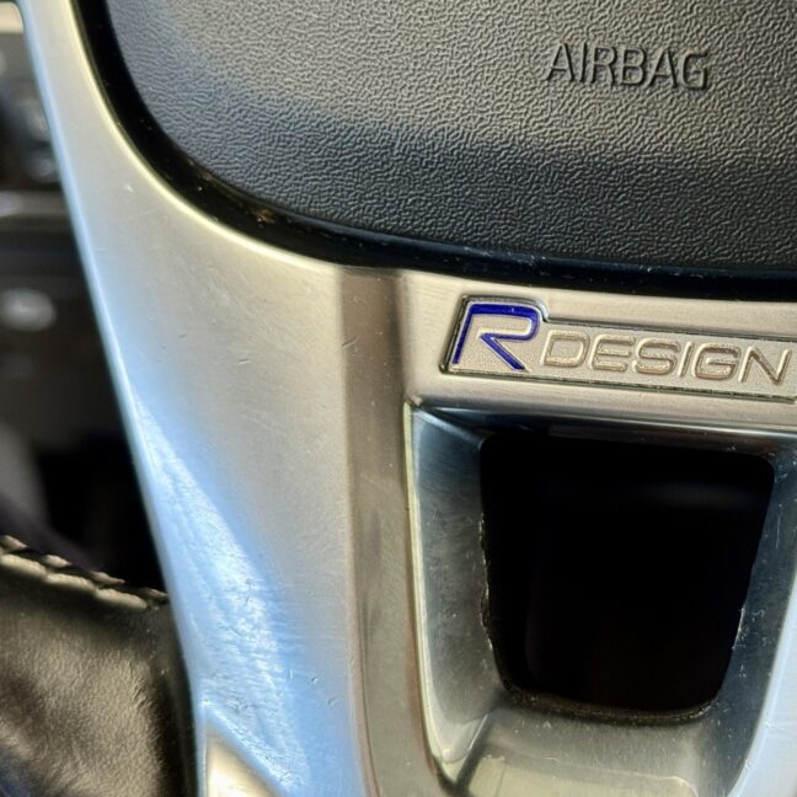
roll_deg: +0.7
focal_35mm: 67
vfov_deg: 25.7
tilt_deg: -26.7
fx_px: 1745
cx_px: 620
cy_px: 384
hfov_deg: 25.3
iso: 160
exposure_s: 1/54
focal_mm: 6.76
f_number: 1.78
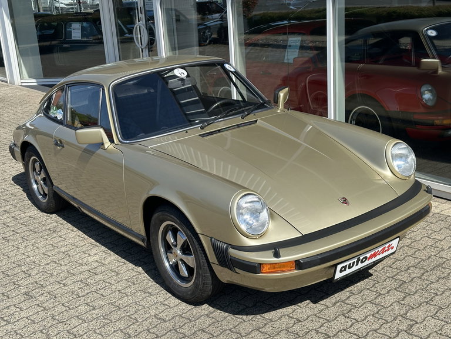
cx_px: 226
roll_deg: +4.8
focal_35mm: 48
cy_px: 170
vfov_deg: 30.3
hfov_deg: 39.7
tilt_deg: -16.1
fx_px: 625
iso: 64
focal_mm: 6.86
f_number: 1.78
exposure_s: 1/3731
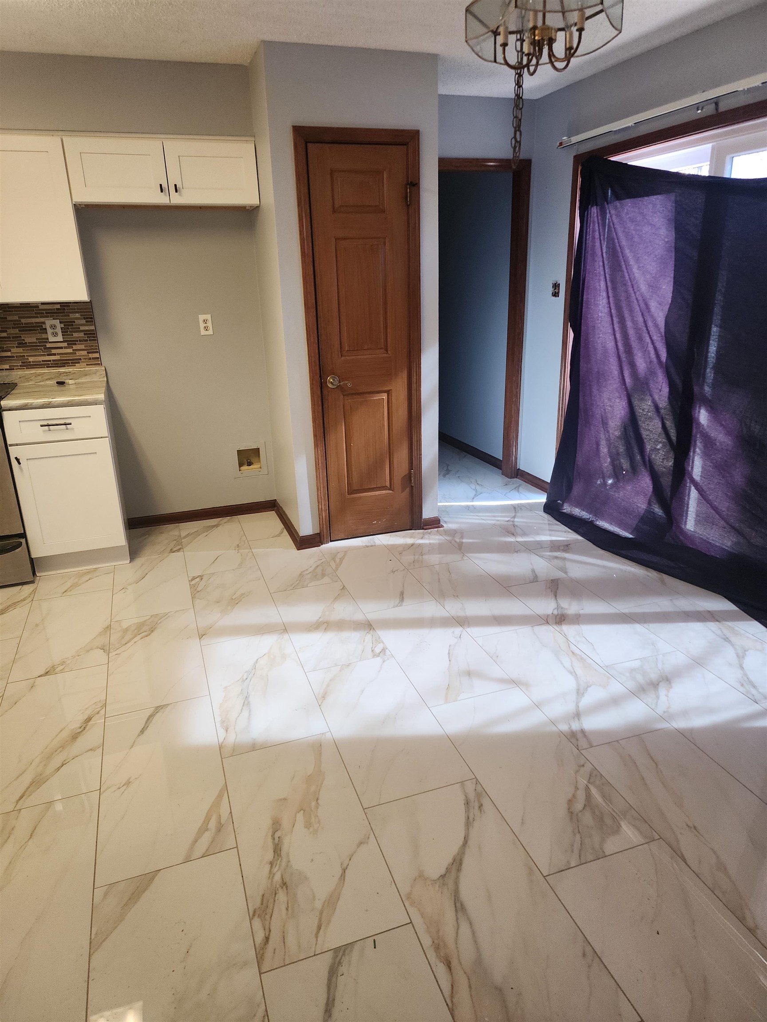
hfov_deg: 58.9
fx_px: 679
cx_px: 384
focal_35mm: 23
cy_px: 511
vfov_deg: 73.9
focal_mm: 6.4
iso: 200
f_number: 1.8
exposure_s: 1/120
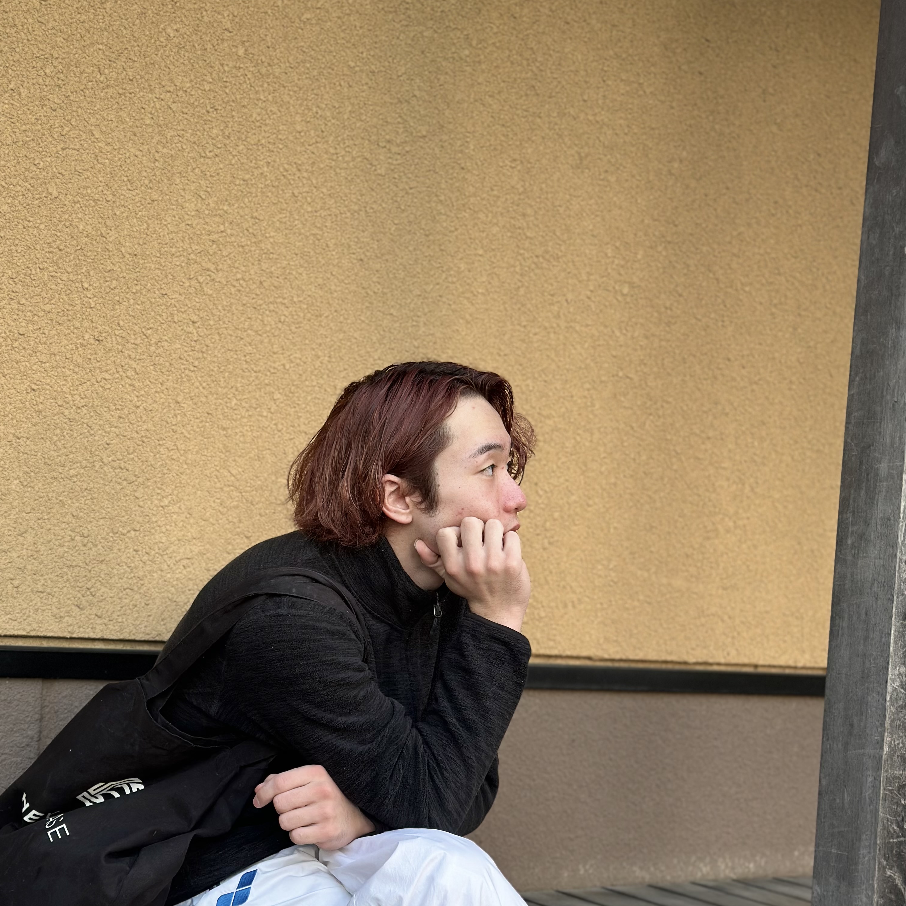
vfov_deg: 29.9
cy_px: 595
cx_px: 450
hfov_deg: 30.0
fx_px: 1688
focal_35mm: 57
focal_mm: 6.86
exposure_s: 1/100
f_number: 1.78
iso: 64
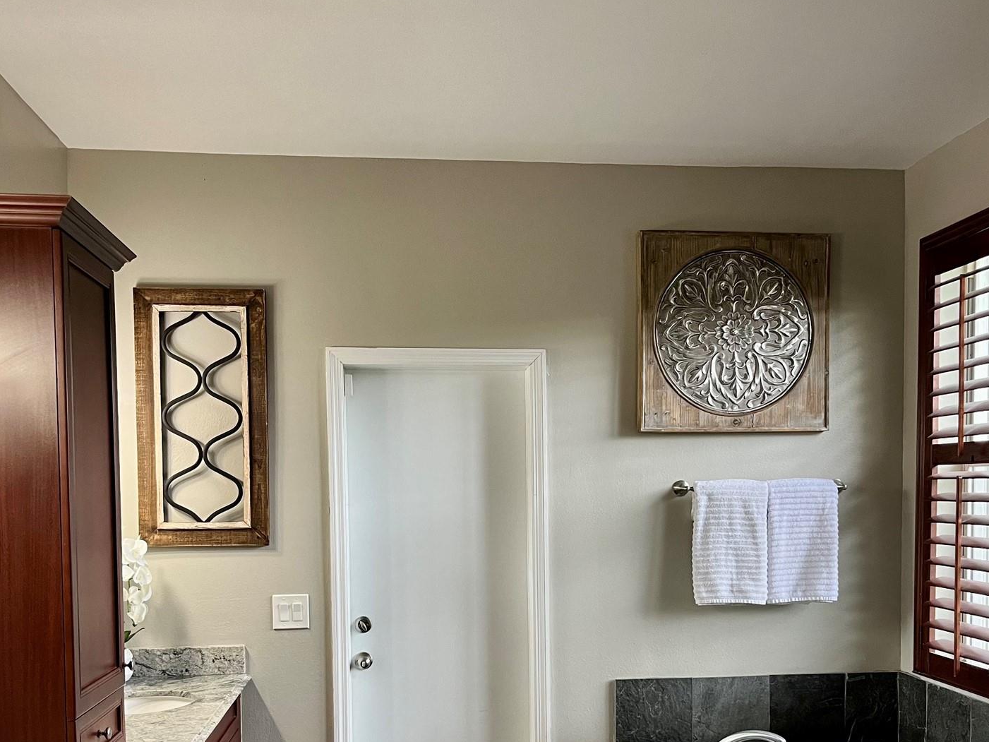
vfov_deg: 37.0
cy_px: 536
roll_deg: +1.2
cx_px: 518
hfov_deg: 49.0
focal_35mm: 38
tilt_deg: -2.8
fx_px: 1086
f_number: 1.6
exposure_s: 1/99
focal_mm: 5.1
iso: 125
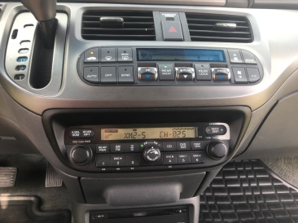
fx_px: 249
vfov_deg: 48.2
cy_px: 112
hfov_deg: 61.7
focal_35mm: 29
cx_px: 149
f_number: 2.2
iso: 32
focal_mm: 4.15
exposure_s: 1/60
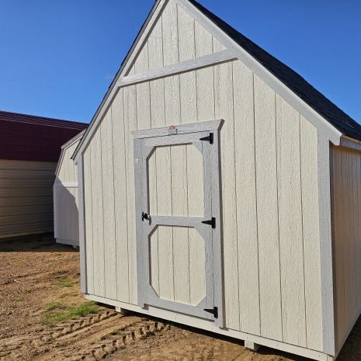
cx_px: 231
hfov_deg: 56.5
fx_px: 330
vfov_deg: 57.3
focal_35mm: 28
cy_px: 185
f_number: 1.7
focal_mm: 6.3
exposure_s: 1/2000
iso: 12
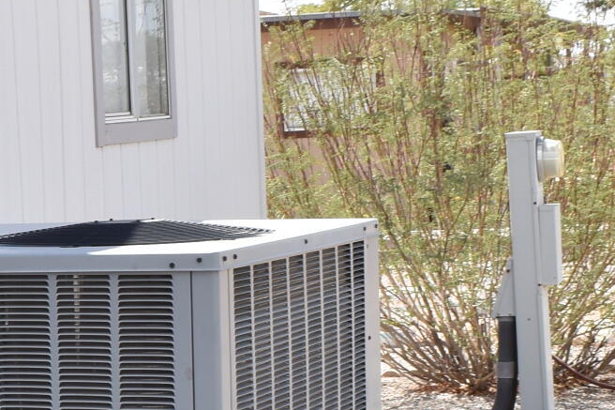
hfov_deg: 13.0
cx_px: -229
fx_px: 2579
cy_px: 408
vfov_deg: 9.0
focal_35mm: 151
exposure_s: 1/125
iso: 100
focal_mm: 22
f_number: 10
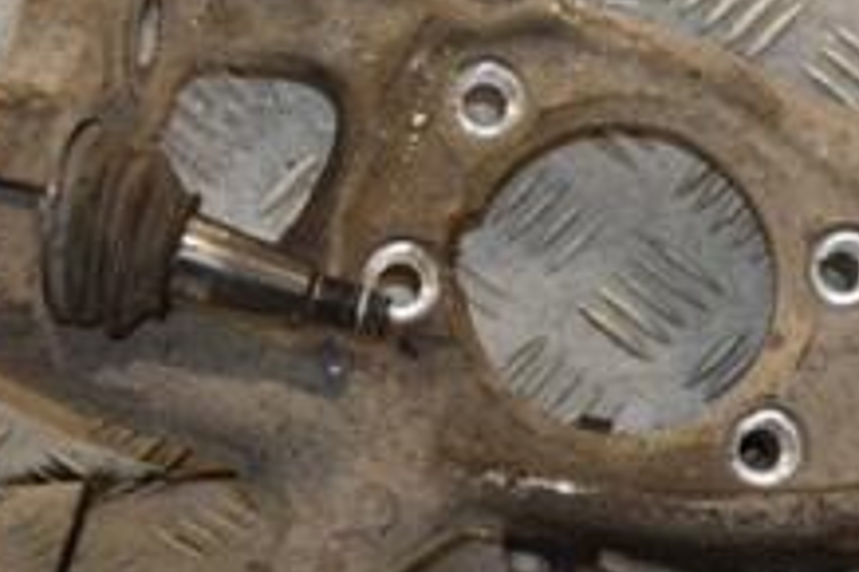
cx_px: 1001
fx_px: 3934
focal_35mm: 165
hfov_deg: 12.2
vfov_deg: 8.3
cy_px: 241
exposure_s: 1/200
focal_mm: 40
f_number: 5.6
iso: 800
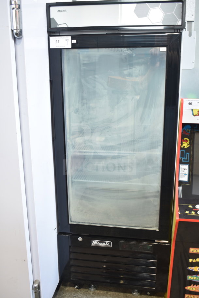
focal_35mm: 36
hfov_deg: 36.9
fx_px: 298
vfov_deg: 53.1
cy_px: 149
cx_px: 100
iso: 360
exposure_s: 1/40
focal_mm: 24
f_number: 3.8
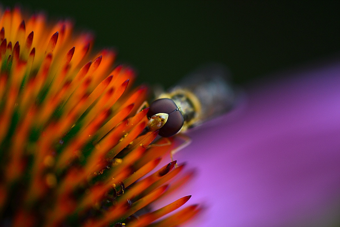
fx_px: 1204
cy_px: 114
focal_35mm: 128
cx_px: 170
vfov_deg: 10.8
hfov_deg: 16.1
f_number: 4.8
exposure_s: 1/160
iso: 200
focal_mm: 85
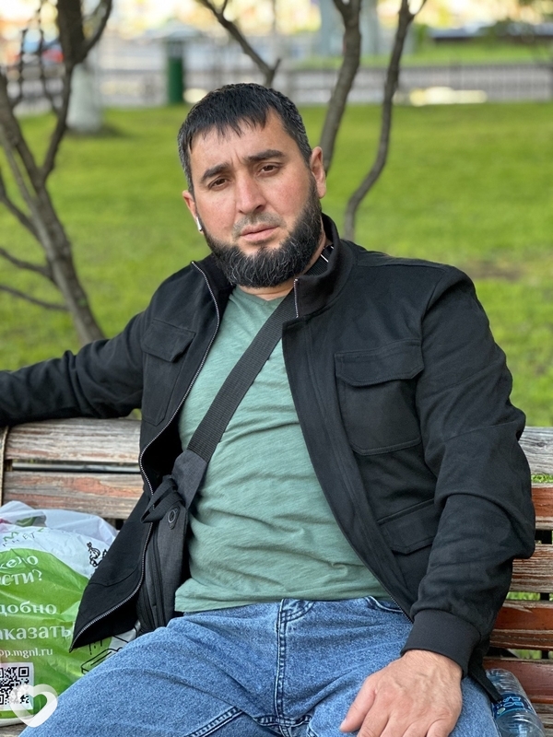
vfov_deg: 25.3
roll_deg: +0.6
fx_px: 1640
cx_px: 276
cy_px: 368
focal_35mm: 77
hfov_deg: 19.1
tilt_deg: -12.2
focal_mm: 9
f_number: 2.8
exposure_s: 1/121
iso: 100
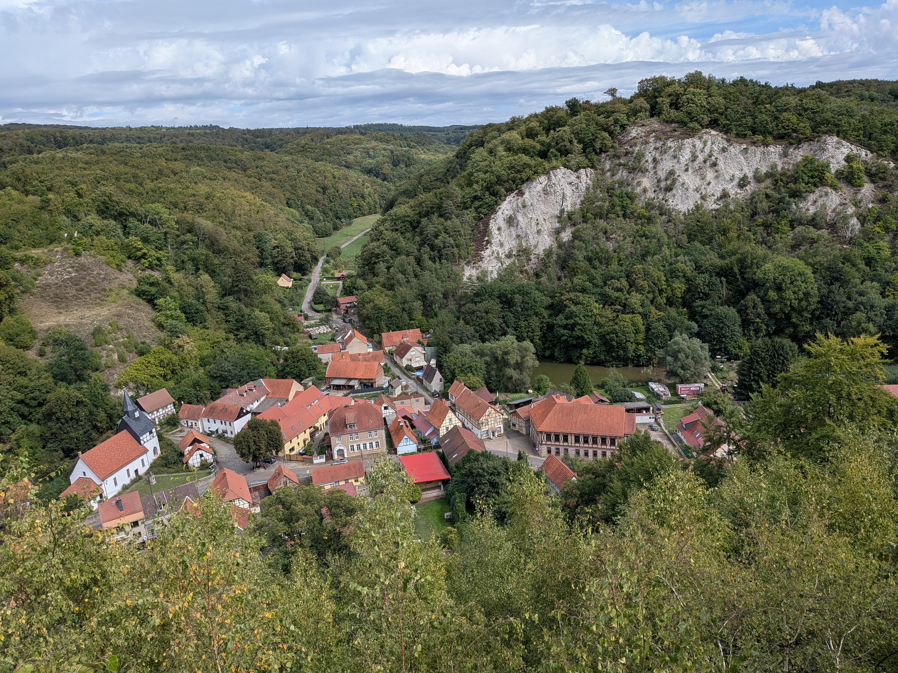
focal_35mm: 24
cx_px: 449
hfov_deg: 71.6
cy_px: 336
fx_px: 623
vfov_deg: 56.8
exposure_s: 1/2008
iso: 28
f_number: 1.7
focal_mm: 4.53
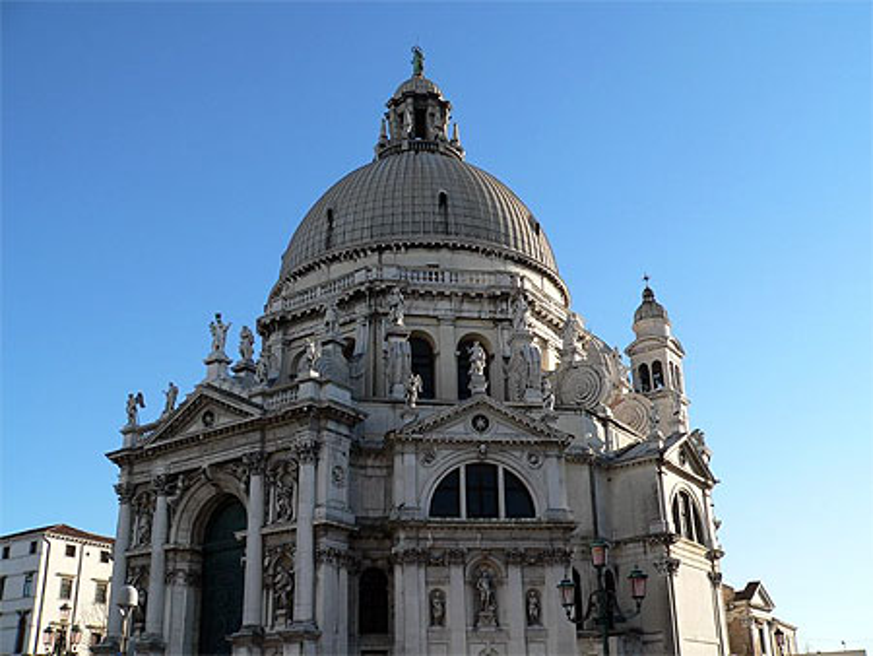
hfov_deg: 51.3
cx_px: 436
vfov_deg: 39.7
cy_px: 328
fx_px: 908
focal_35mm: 36
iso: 80
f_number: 4
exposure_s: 1/500
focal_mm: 6
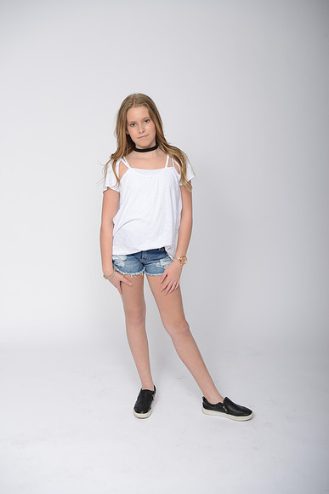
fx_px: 603
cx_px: 164
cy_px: 247
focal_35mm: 44
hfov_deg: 30.5
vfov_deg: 44.5
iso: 125
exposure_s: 1/250
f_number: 8
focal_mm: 44
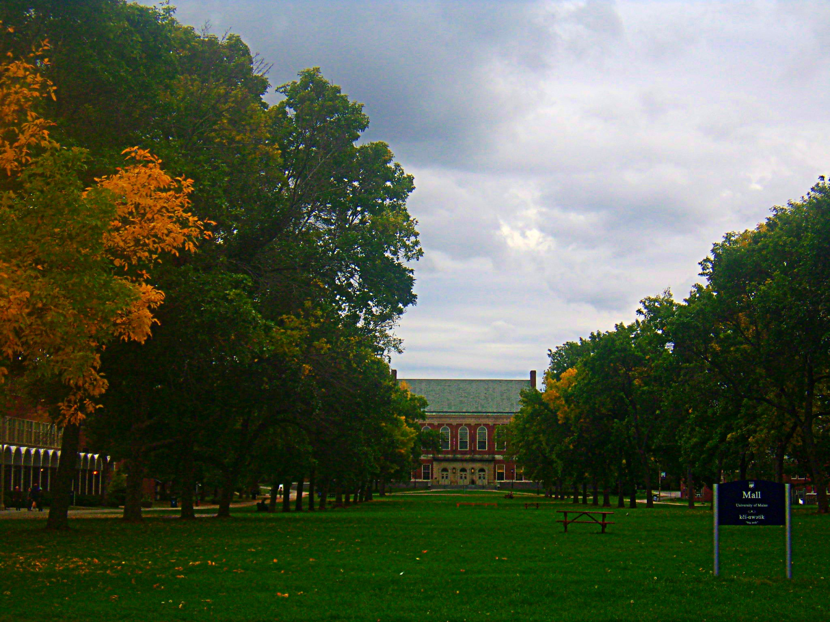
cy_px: 311
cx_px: 415
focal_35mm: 70
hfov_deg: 27.8
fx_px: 1678
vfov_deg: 21.0
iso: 80
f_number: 4.9
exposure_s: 1/320
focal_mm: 12.5
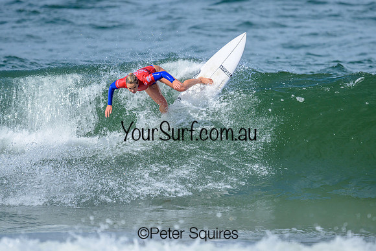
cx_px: 202
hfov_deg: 1.9
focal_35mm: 1100
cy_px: 111
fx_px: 11491
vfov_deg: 1.3
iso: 320
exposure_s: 1/2000
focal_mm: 800
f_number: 6.3
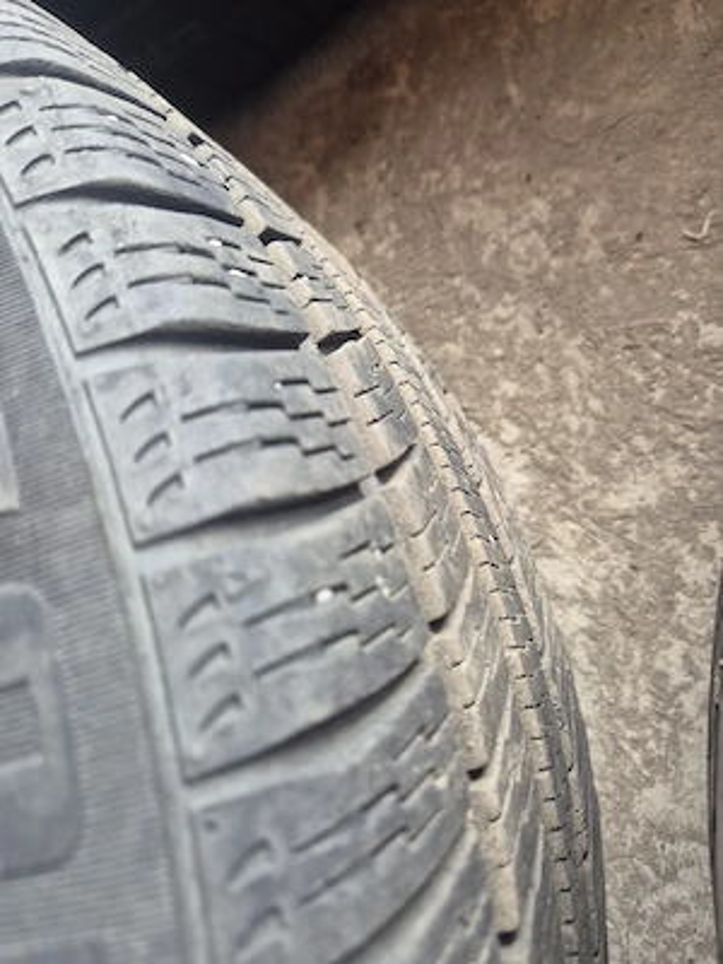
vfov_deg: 73.9
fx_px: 641
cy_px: 482
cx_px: 362
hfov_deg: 58.9
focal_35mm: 23
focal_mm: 5.4
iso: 250
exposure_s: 1/100
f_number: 1.8
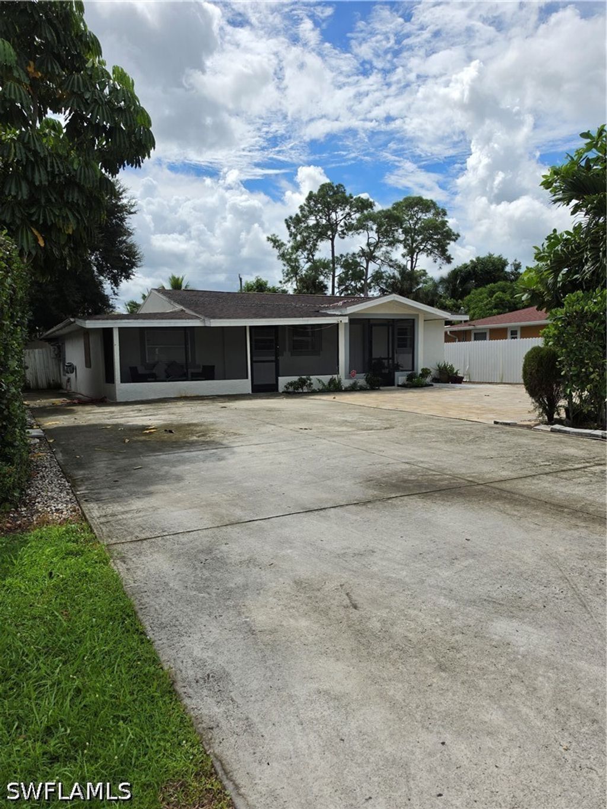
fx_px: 538
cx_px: 304
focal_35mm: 23
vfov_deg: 73.9
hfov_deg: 58.9
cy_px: 404
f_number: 1.4
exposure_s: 1/7939
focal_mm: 6.5
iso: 40
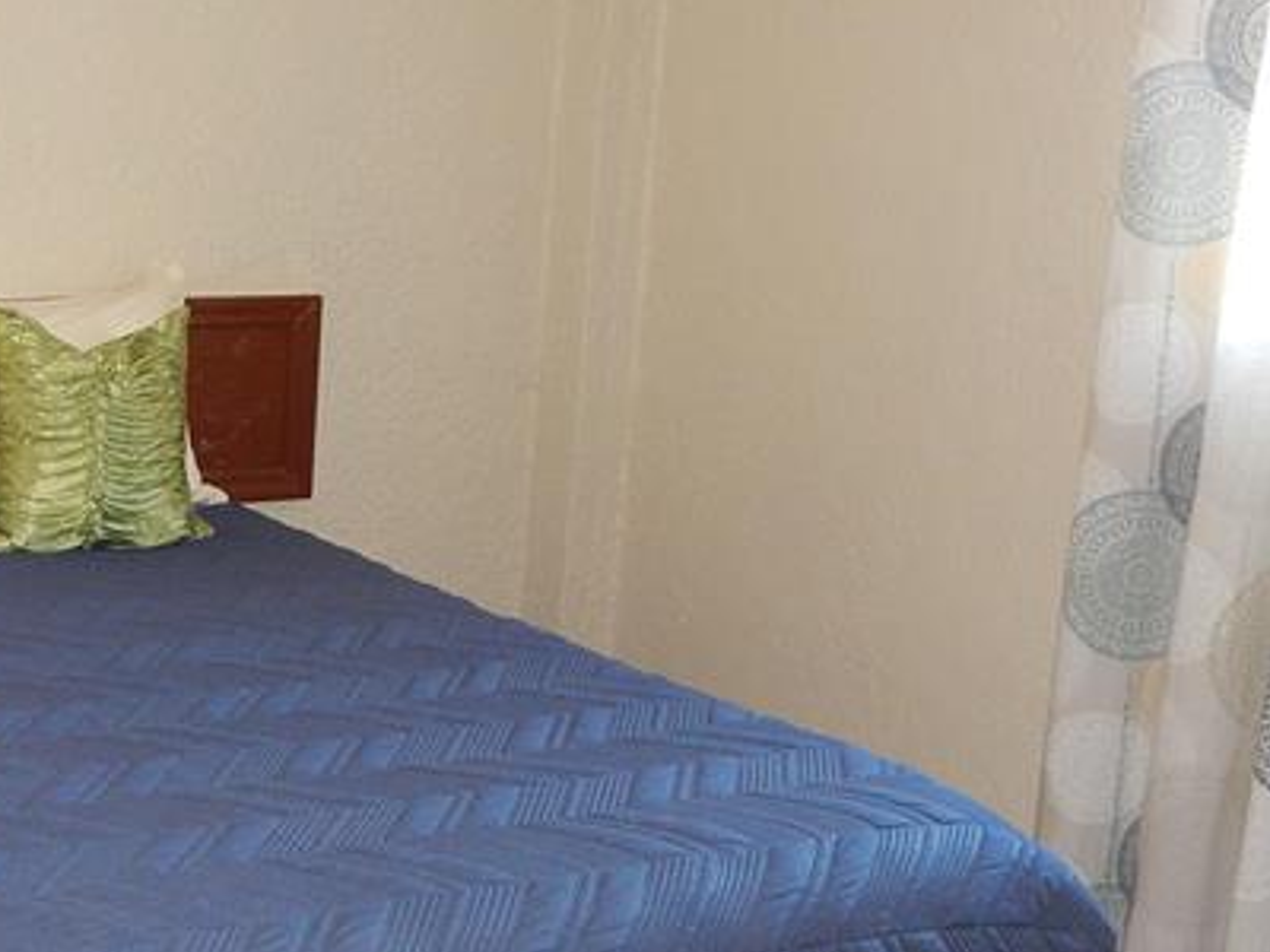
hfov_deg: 29.6
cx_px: 260
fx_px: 2348
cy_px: 597
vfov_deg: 22.9
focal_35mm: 64
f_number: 3.1
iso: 200
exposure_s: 1/30
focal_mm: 4.5
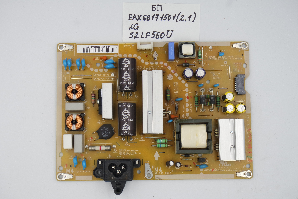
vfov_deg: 23.0
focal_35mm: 59
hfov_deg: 33.9
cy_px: 100
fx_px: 488
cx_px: 149
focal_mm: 22
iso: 200
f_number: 5
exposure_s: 1/125
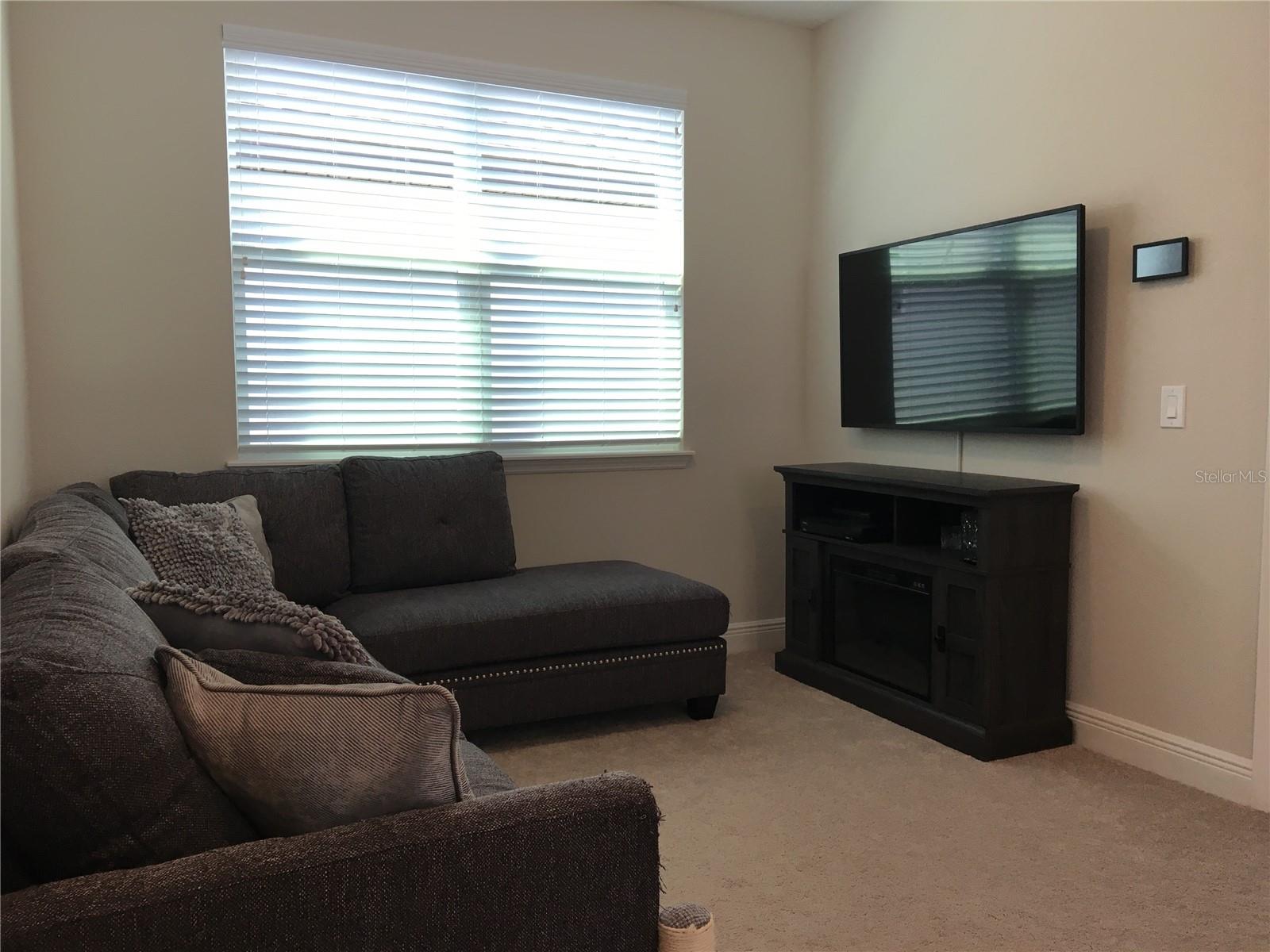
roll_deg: +1.1
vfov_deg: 48.2
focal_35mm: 29
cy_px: 476
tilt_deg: -4.1
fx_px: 1064
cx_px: 635
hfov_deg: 61.7
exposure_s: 1/40
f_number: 2.2
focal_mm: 4.15
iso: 25
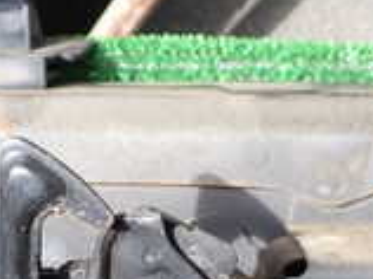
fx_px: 1227
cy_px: 371
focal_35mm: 114
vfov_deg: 12.5
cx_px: 94
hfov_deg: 17.2
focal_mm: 5.4
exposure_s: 1/80
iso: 100
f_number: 3.2
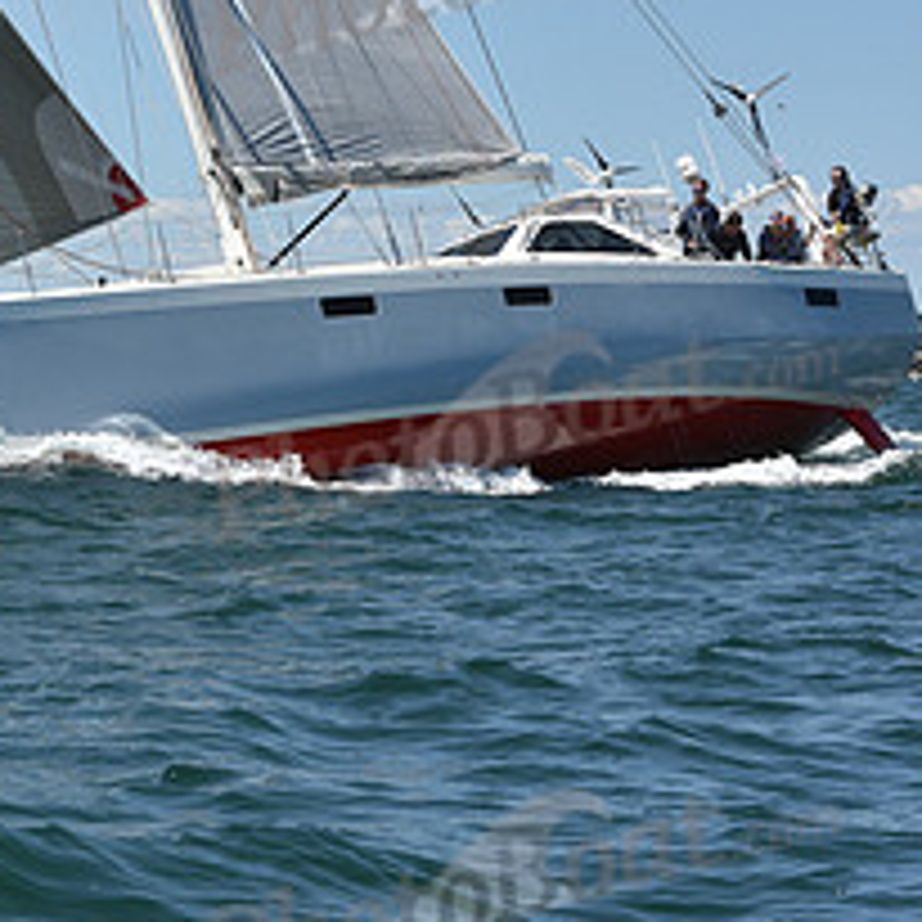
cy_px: 254
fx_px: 5063
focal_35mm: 168
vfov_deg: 10.4
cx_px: -22
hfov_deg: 10.3
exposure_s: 1/1000
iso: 250
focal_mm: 70
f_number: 9
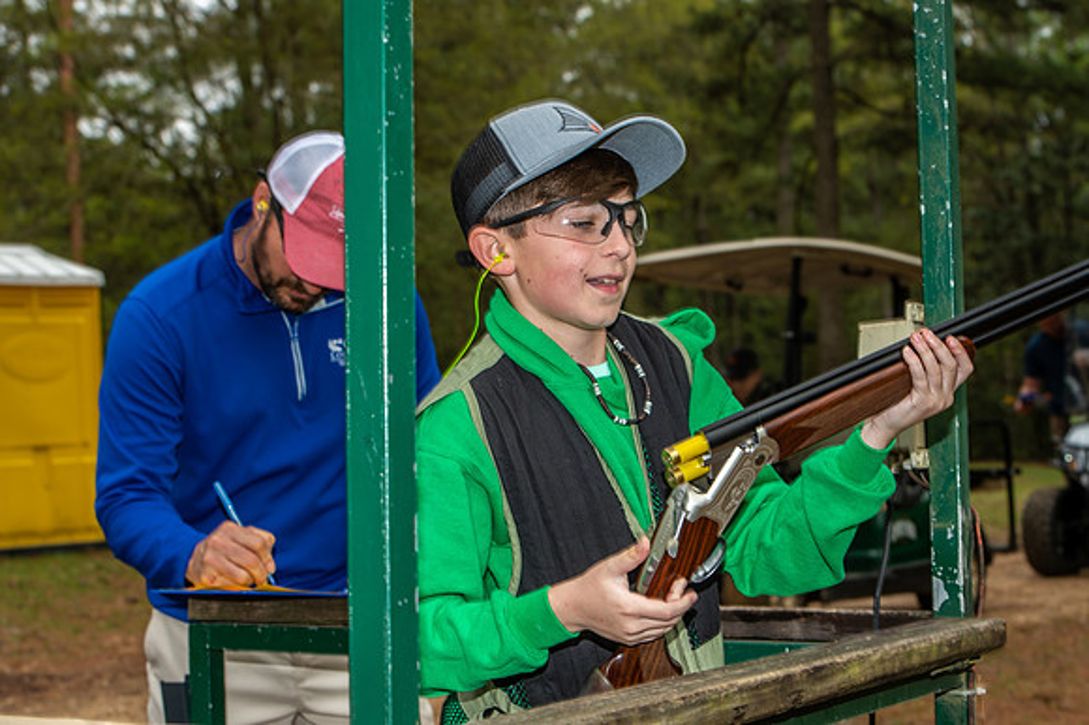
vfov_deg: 19.4
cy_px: 362
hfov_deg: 28.9
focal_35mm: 70
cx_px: 544
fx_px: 2116
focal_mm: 70
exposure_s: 1/125
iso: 125
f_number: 8
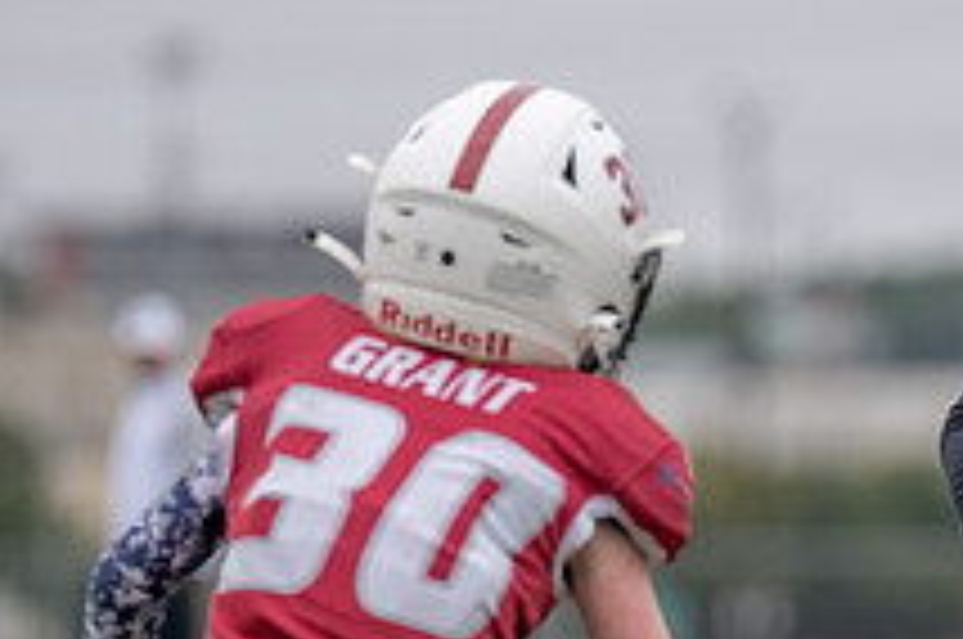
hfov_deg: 2.1
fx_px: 26255
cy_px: 497
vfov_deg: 1.4
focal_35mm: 983
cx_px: 1162
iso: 200
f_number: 2.8
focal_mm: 200
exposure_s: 1/1250
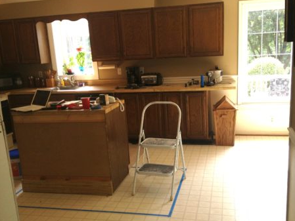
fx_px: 332
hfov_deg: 47.8
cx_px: 162
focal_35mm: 39
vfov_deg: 36.8
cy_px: 116
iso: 50
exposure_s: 1/135
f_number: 2.4
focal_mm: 4.28
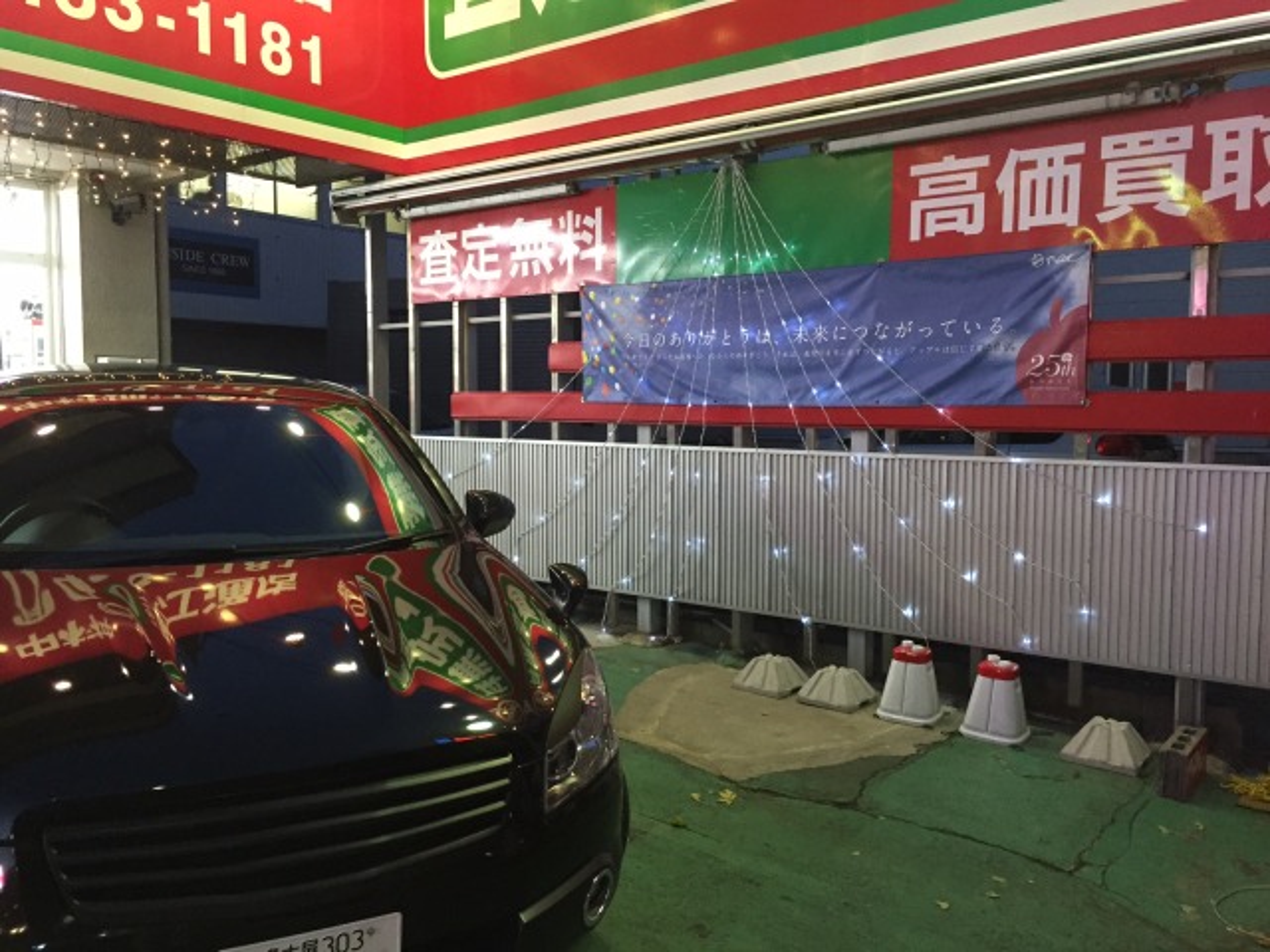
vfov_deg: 48.2
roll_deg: +0.1
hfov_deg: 61.7
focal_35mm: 29
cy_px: 476
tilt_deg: -5.0
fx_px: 1064
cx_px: 635
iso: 200
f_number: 2.2
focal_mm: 4.15
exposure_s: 1/30
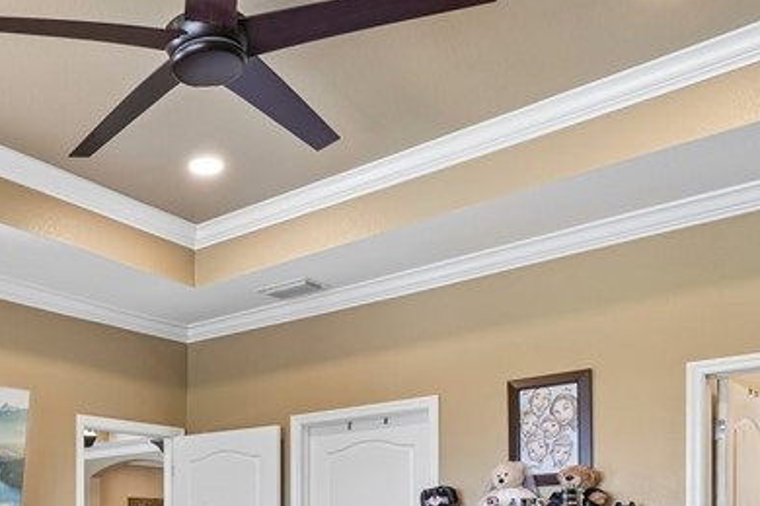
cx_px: 119
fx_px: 823
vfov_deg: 30.5
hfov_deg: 46.1
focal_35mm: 39
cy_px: 560
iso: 400
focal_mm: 14
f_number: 8
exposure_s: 1/10
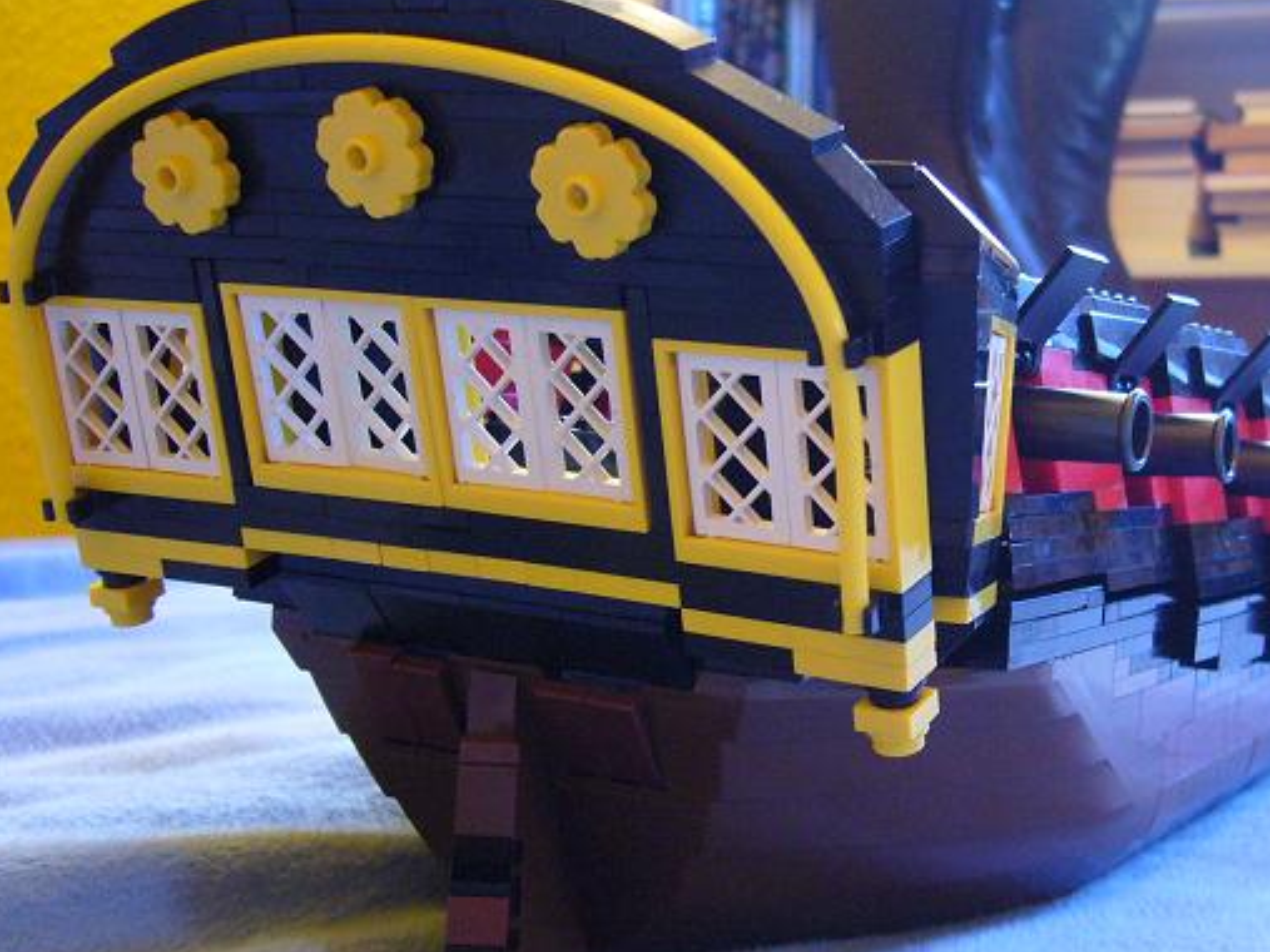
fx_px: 1944
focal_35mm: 53
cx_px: 892
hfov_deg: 35.7
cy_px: 496
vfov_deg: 27.5
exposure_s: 1/8
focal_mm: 5.8
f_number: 2.8
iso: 200
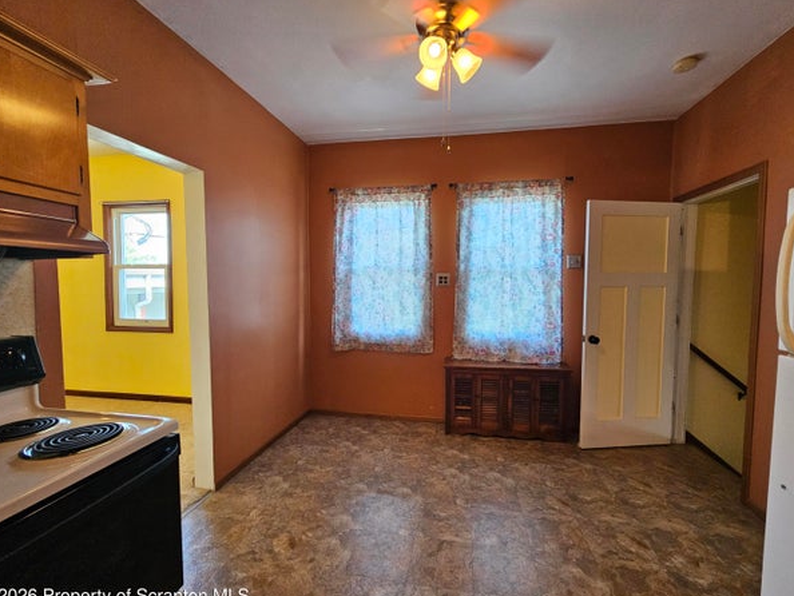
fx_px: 321
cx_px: 410
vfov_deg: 85.7
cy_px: 305
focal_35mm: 14
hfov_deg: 102.0
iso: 200
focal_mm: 2.2
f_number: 2.2
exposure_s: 1/60
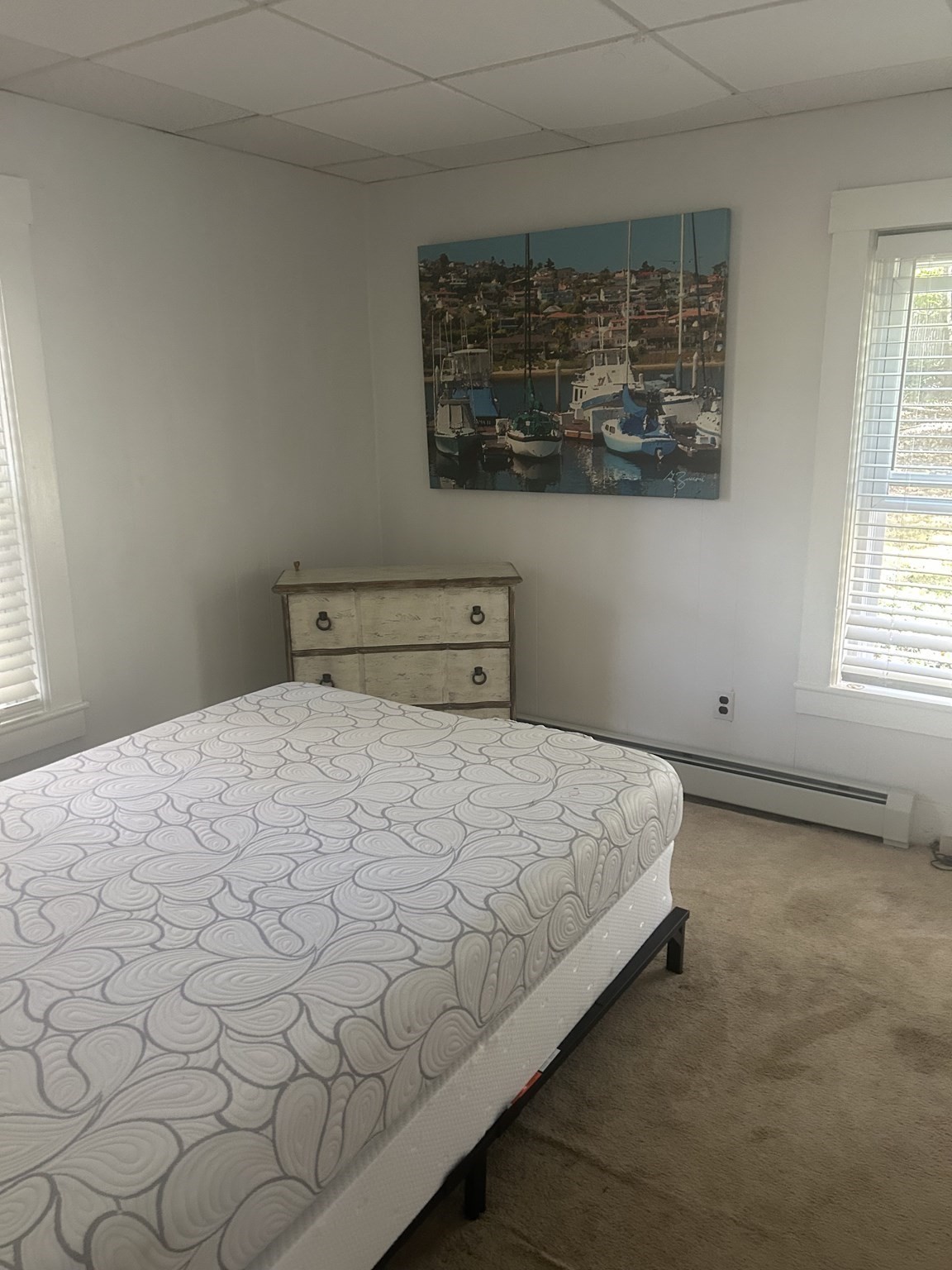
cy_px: 635
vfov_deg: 67.3
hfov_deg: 53.1
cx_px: 476
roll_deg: +0.9
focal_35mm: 26
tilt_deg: -14.5
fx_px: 953
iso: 250
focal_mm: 5.7
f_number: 1.5
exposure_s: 1/60
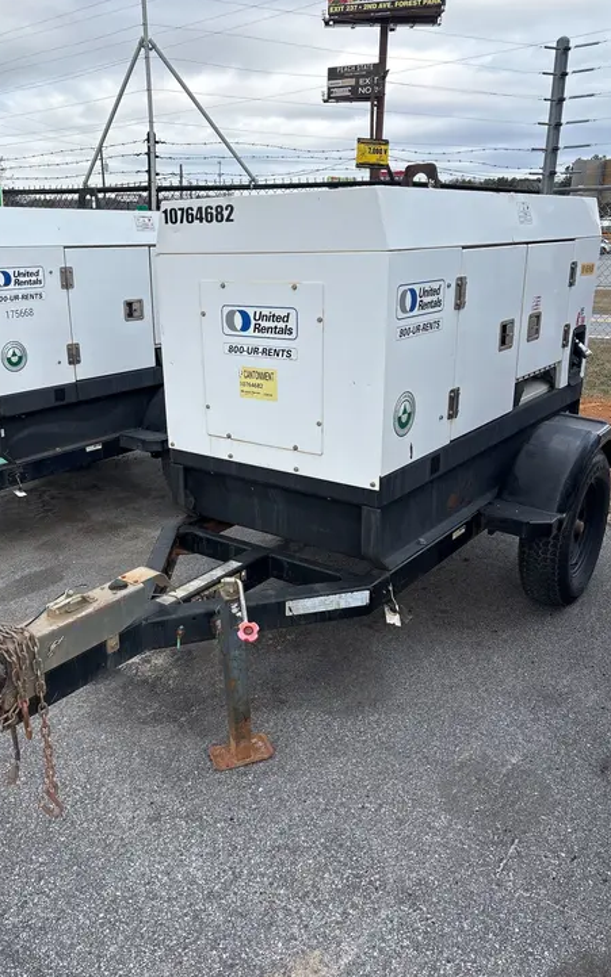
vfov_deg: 66.5
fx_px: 746
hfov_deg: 44.3
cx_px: 249
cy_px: 488
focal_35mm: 28
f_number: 1.6
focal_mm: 5.96
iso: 50
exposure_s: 1/1642
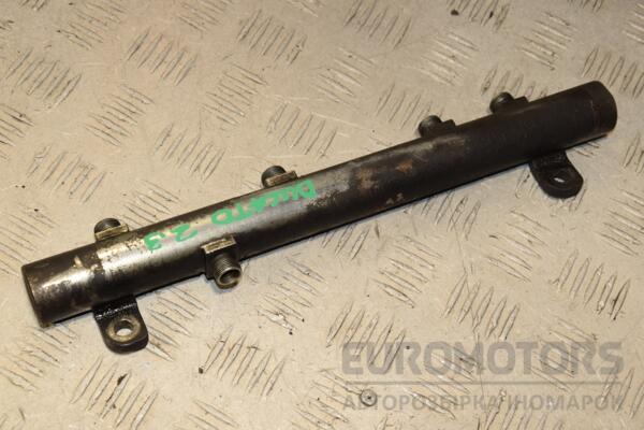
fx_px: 1207
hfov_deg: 29.9
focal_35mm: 68
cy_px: 215
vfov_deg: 20.2
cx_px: 322
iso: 800
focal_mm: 45
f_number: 9
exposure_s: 1/200
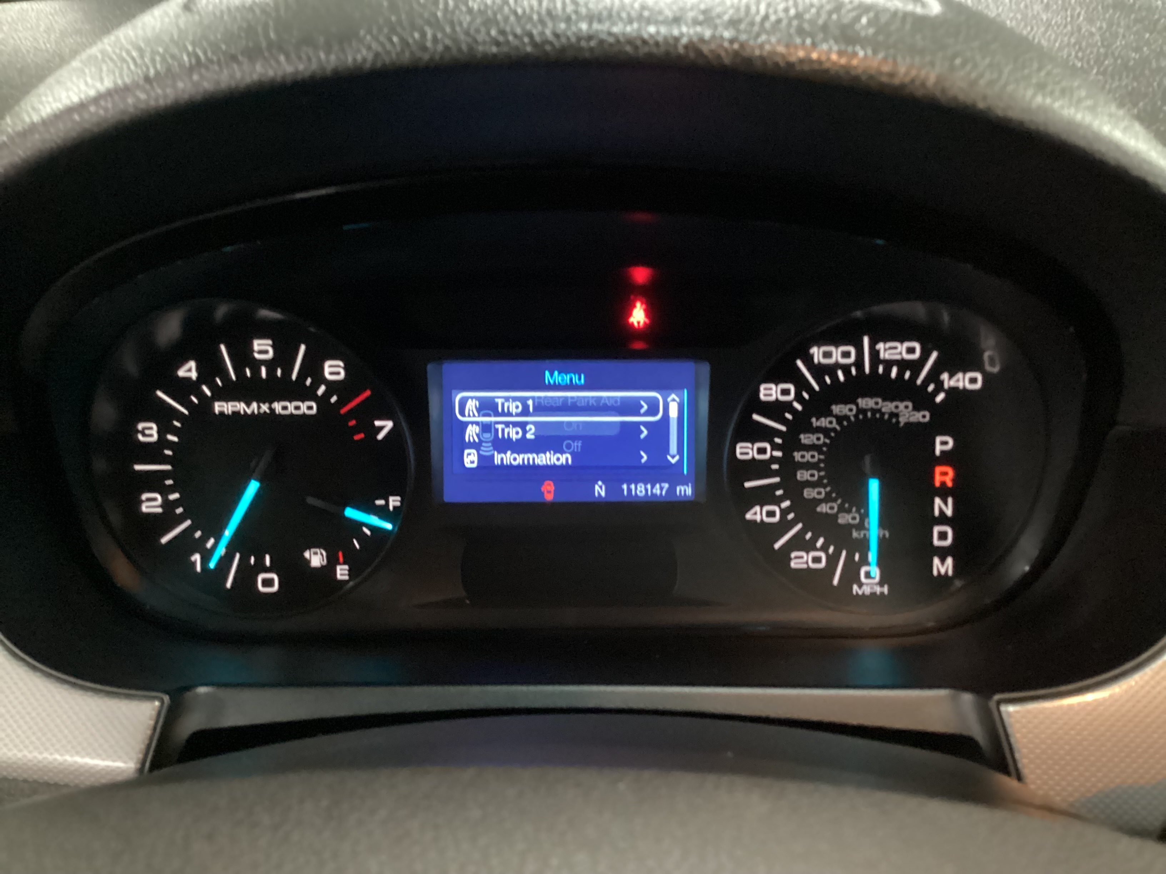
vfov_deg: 45.4
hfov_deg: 58.4
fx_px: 1044
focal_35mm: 31
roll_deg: -1.5
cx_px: 583
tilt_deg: -28.8
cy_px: 437
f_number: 2.4
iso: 800
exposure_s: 1/15
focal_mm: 3.3
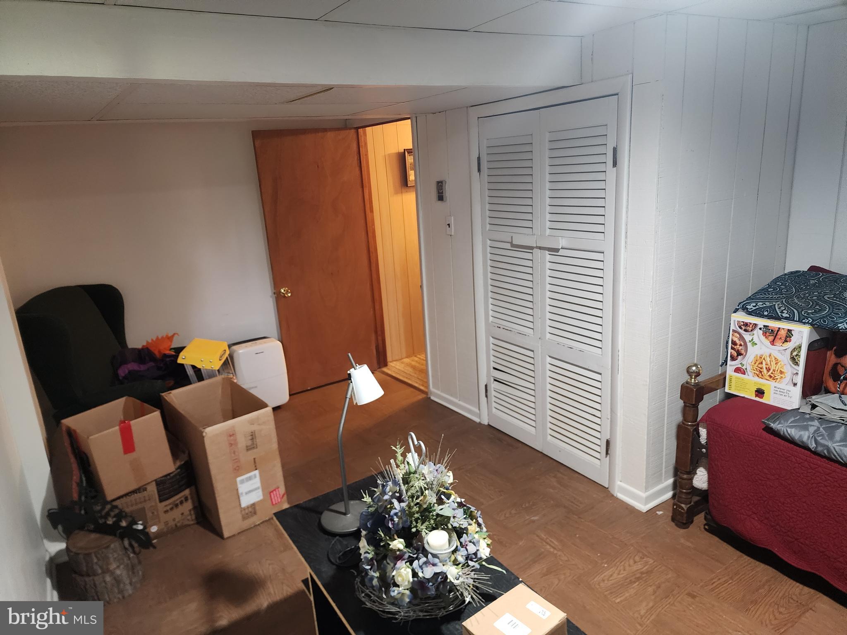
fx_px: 563
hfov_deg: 73.9
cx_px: 424
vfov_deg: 58.9
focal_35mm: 23
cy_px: 318
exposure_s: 1/40
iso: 640
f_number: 1.8
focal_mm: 6.4
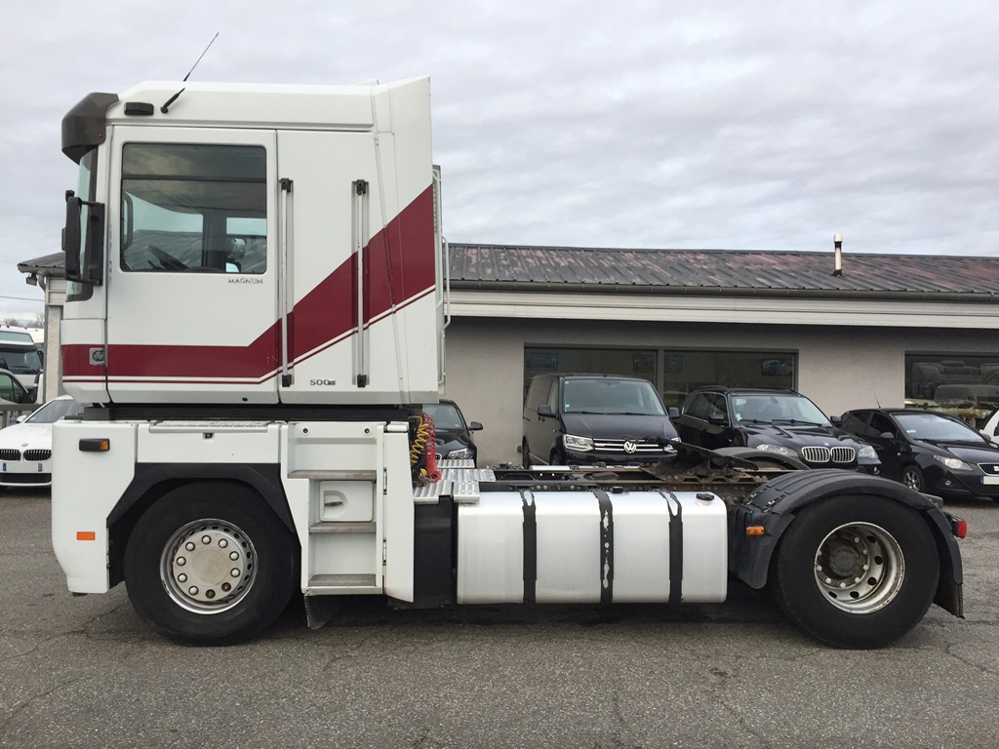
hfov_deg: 61.7
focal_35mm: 29
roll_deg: -1.9
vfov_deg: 48.2
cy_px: 374
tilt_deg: +3.1
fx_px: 837
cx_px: 500
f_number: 2.2
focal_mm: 4.15
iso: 50
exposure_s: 1/100
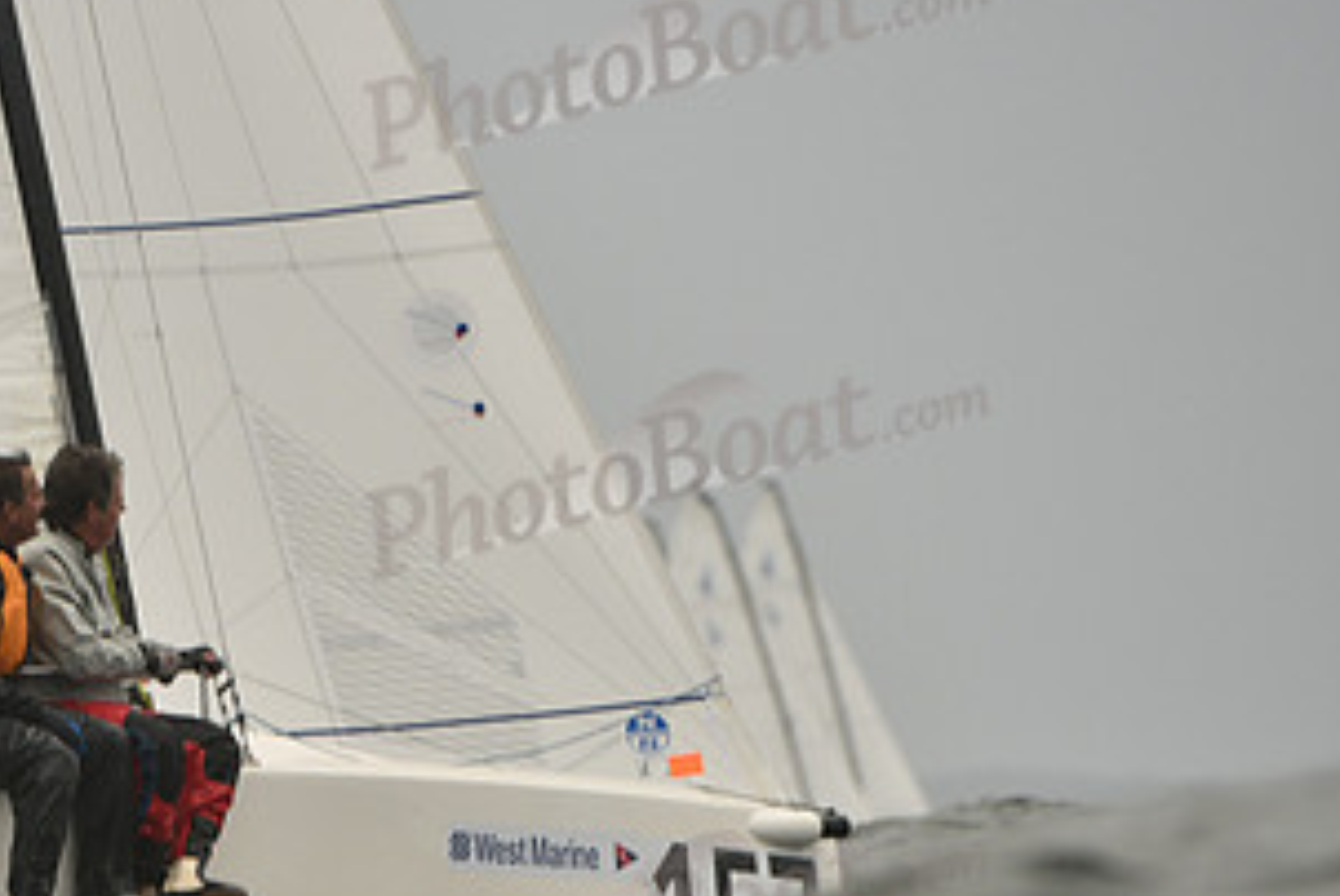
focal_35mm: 768
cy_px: 756
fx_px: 28614
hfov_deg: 2.7
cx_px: 138
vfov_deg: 1.8
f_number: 6.3
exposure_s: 1/1250
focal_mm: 400
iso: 400
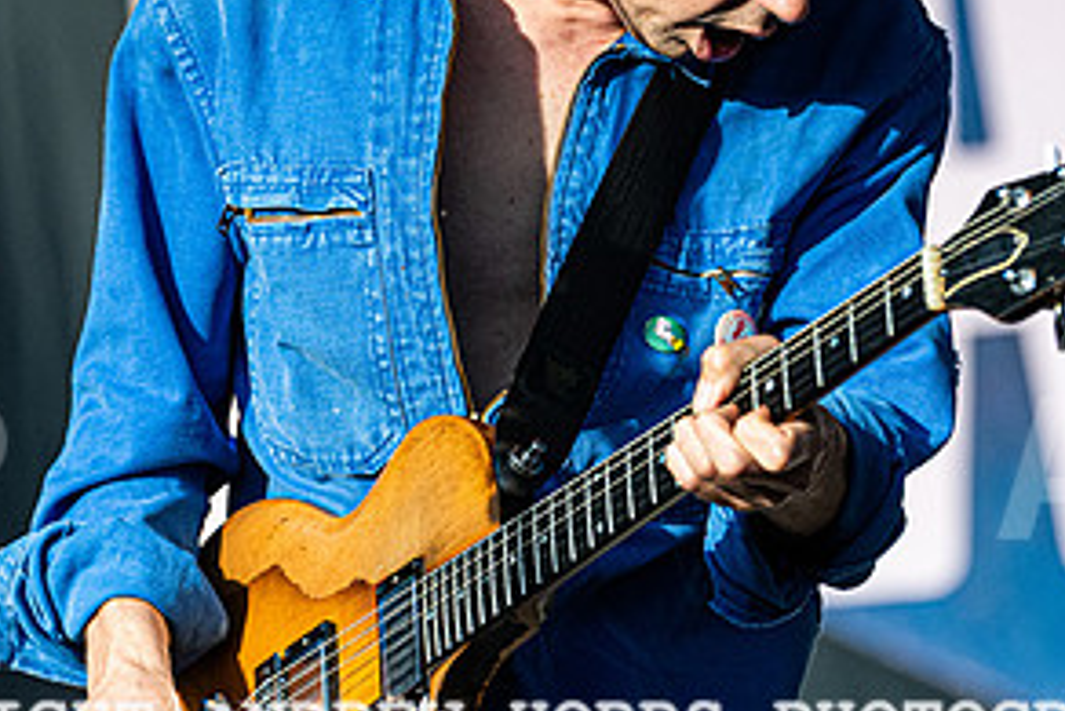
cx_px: 404
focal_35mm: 373
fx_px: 11040
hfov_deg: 5.5
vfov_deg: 3.7
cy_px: -69
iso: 640
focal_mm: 150
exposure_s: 1/6400
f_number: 2.8
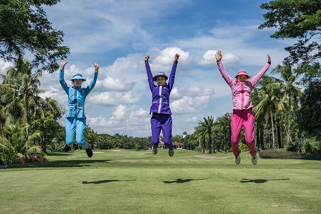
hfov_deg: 38.9
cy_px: 107
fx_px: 455
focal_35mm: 51
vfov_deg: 26.5
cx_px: 160
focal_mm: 51
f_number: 5.6
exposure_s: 1/4000
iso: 180
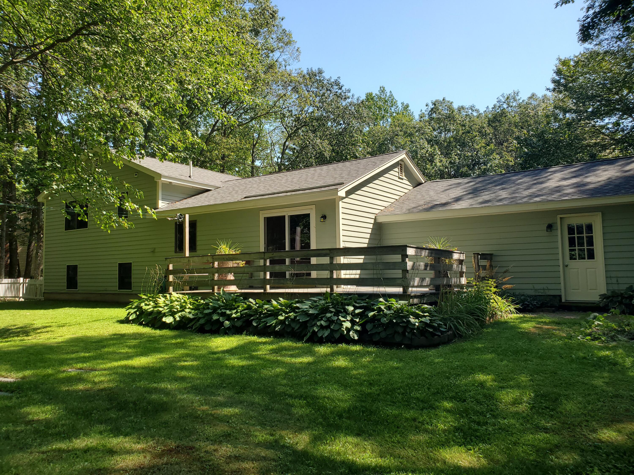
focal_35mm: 26
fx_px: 476
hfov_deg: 67.3
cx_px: 317
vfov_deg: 53.1
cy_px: 238
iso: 50
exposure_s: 1/776
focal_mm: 4.3
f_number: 2.4
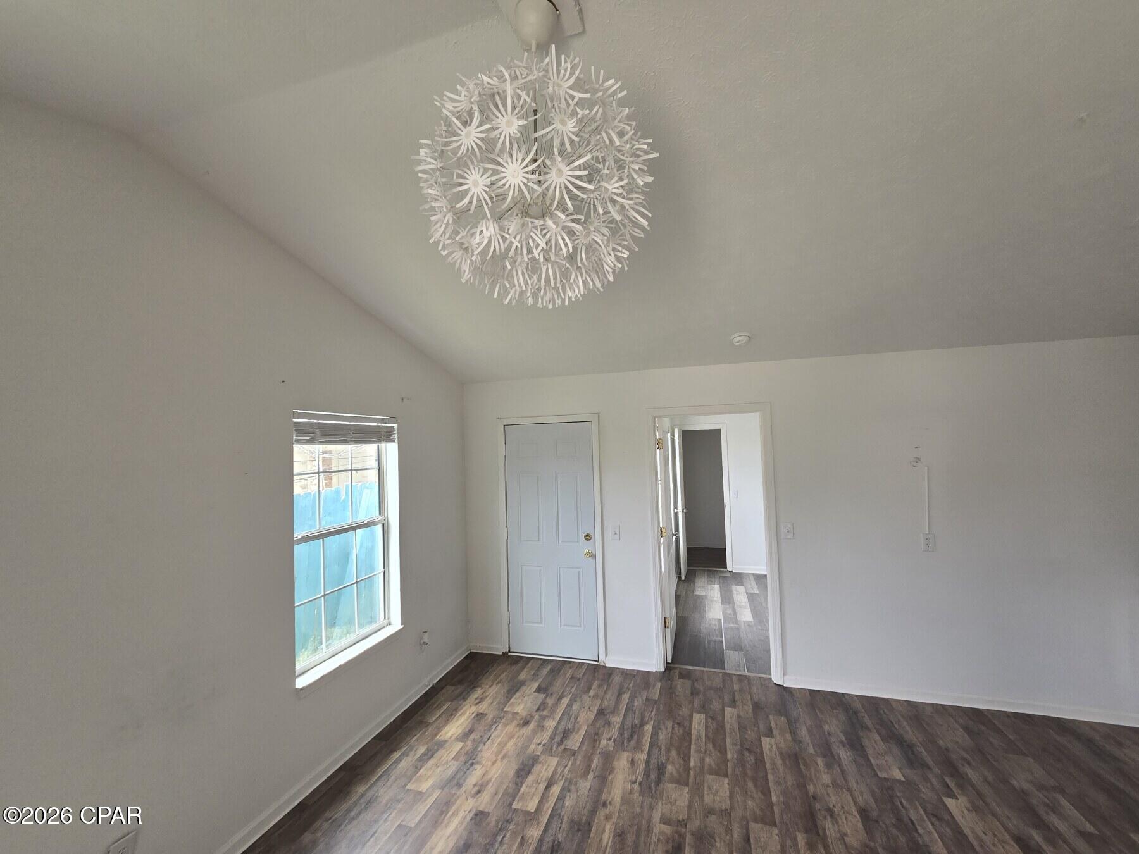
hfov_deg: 106.2
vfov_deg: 89.9
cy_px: 427
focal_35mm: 13
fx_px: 428
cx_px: 570
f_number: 2.2
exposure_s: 1/359
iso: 200
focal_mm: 2.2
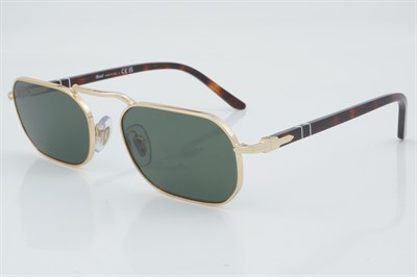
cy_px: 138
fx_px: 955
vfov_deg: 16.5
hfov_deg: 24.6
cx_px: 208
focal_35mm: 82
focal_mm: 55
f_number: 29
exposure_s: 1/3
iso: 100
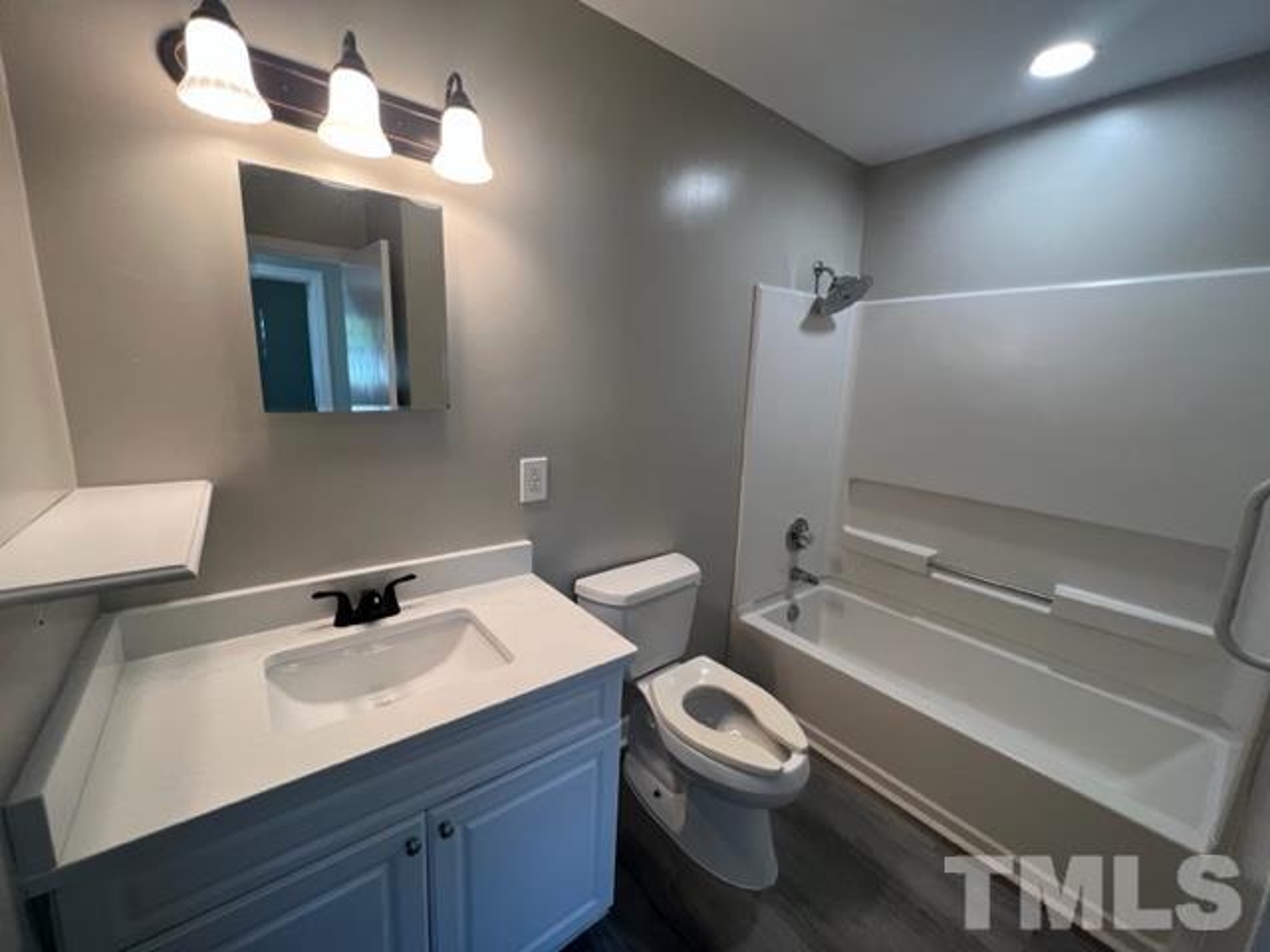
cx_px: 635
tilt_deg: -12.1
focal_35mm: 13
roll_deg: -1.9
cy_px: 476
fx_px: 477
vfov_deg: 89.9
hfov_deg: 106.2
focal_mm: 1.57
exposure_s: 1/120
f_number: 1.8
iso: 125
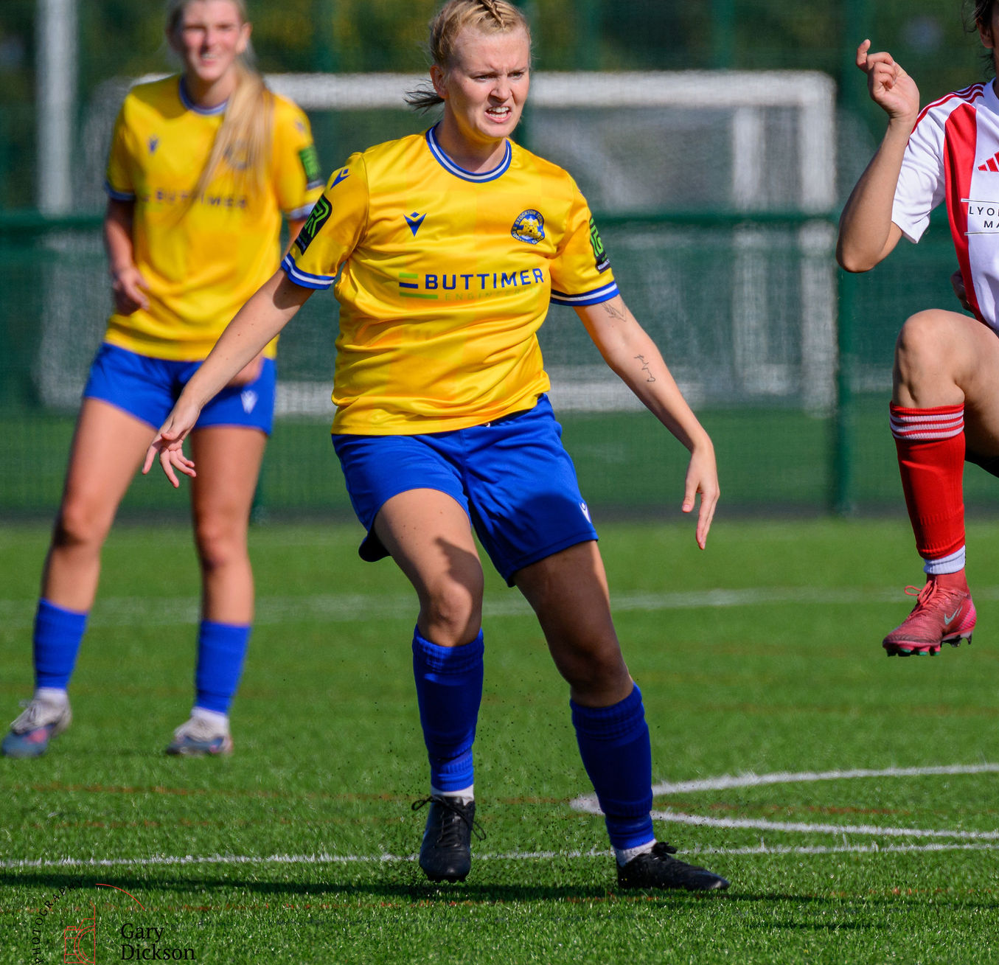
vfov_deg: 1.9
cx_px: 884
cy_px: 276
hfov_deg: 2.0
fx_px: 29020
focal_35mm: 904
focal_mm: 400
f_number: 5.6
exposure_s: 1/2000
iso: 360
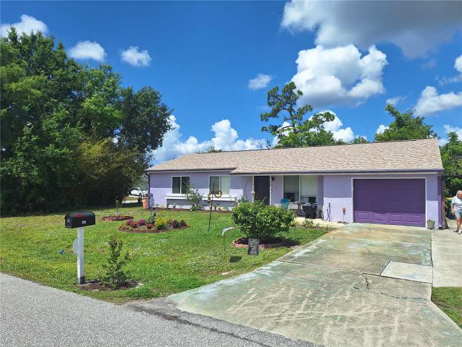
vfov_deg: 58.9
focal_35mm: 23
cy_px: 174
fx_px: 307
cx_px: 231
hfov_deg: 73.9
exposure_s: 1/3413
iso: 40
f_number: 1.8
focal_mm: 5.54
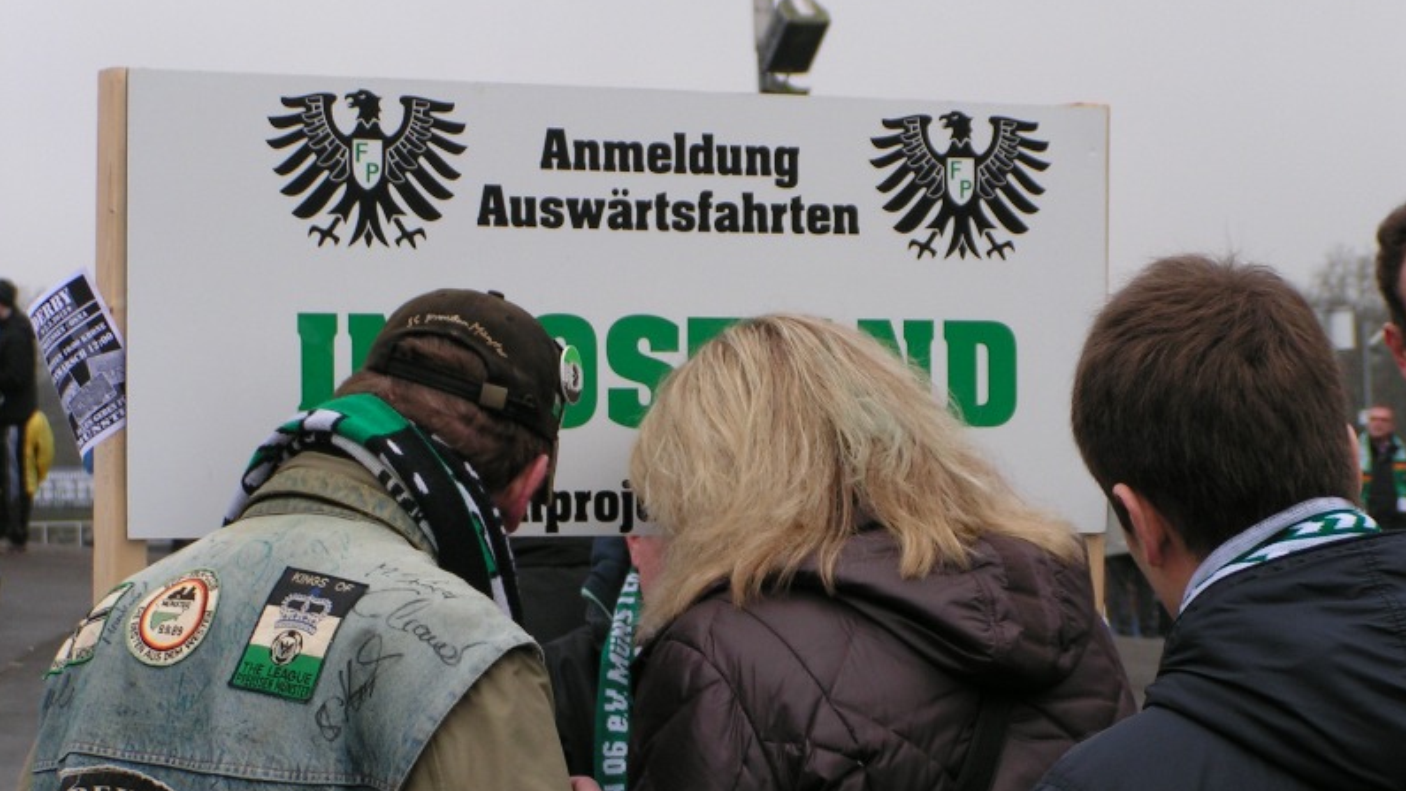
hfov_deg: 17.2
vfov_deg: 9.7
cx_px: 702
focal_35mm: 125
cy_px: 338
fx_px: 4660
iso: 50
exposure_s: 1/160
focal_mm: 17.4
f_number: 4.5
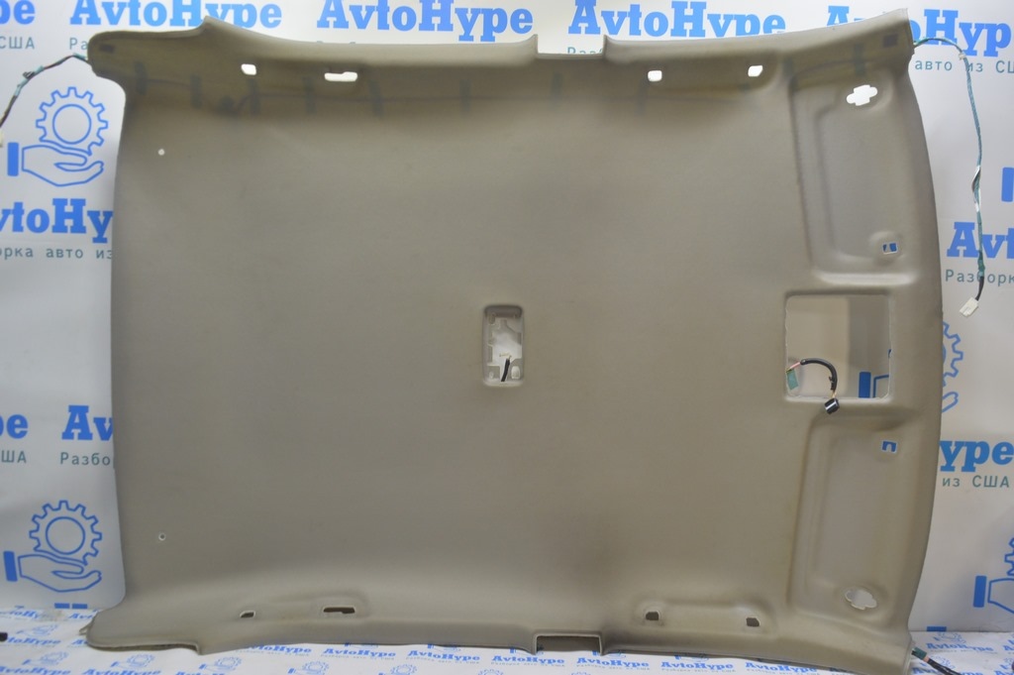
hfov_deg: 57.3
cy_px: 338
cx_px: 507
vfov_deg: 39.9
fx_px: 929
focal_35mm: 33
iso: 400
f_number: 5.6
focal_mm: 22
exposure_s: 1/20
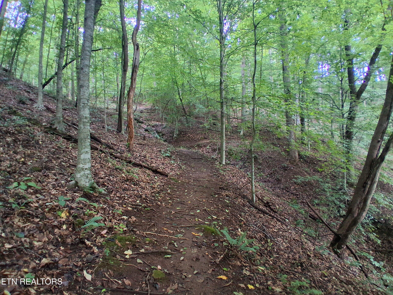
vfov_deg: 74.7
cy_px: 148
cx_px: 196
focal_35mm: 17
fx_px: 193
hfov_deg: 91.0
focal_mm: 1.4
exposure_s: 1/40
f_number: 2.2
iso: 400
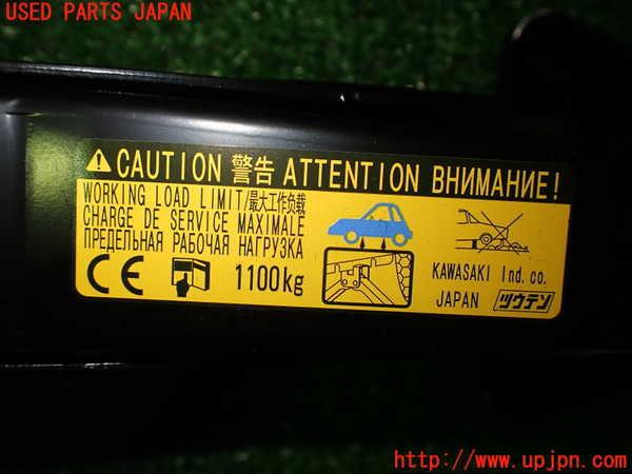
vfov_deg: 46.8
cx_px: 316
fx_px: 548
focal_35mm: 30
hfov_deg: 60.0
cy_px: 237
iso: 125
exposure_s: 1/125
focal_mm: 5.4
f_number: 2.3
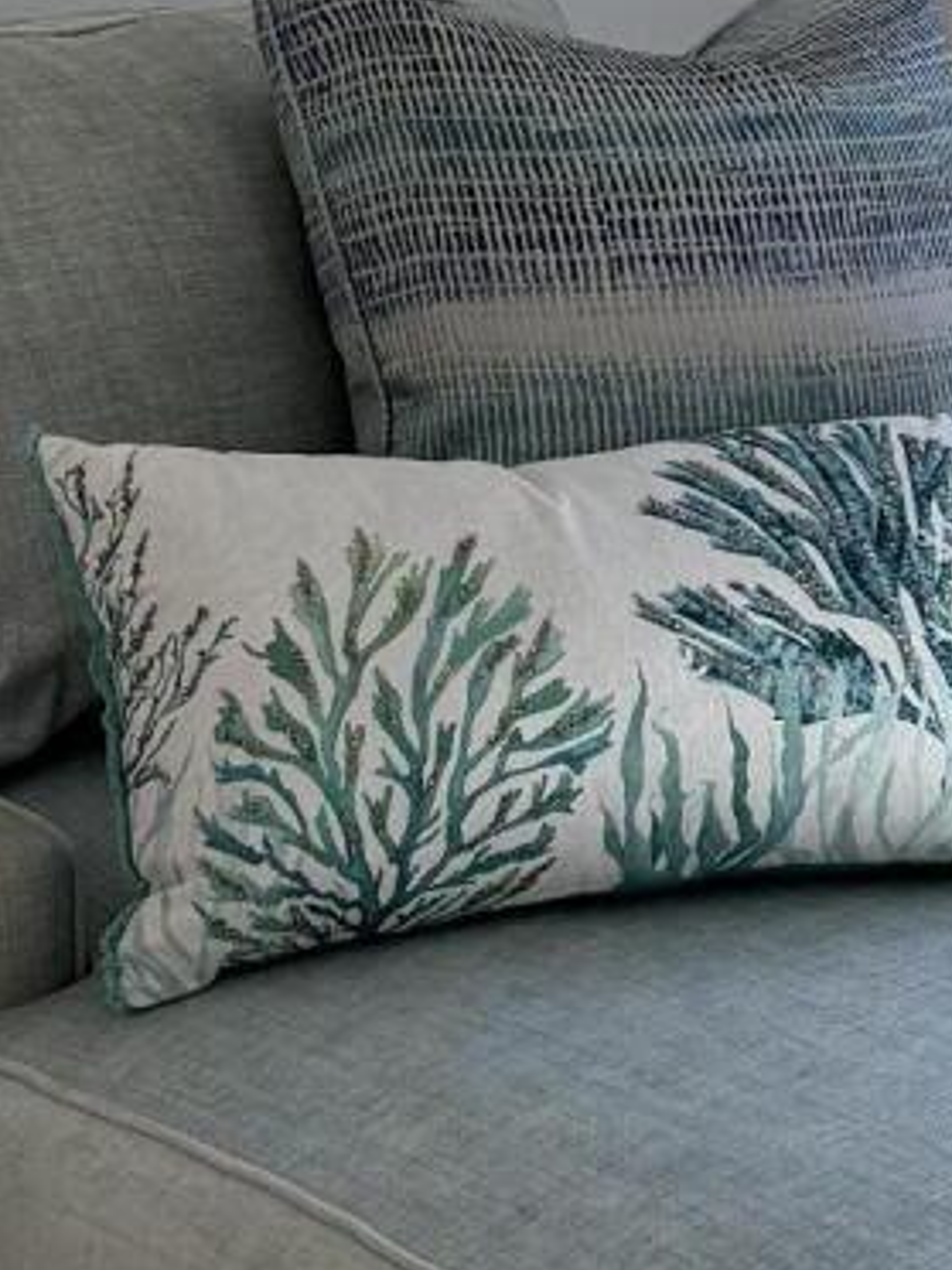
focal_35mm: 129
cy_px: 51
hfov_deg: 11.5
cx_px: 699
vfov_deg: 15.1
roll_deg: +0.2
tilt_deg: -8.3
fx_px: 4730
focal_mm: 6.76
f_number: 1.78
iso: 100
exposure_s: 1/602
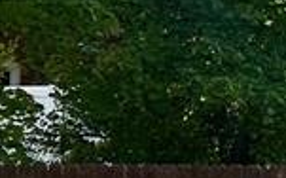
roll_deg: -0.6
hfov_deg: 8.5
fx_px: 1456
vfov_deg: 7.0
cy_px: 174
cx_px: 966
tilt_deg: +1.3
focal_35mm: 187
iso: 50
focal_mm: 5.7
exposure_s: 1/1751
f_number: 1.5
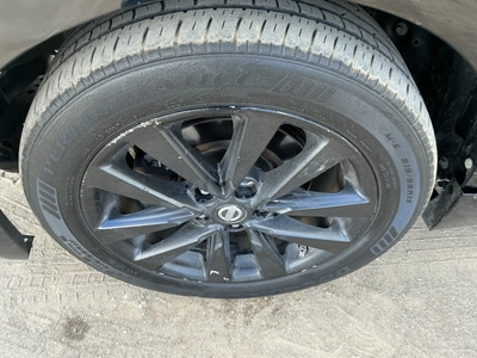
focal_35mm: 28
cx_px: 238
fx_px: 386
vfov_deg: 49.7
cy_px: 179
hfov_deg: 63.4
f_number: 1.8
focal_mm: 3
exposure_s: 1/122
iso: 50
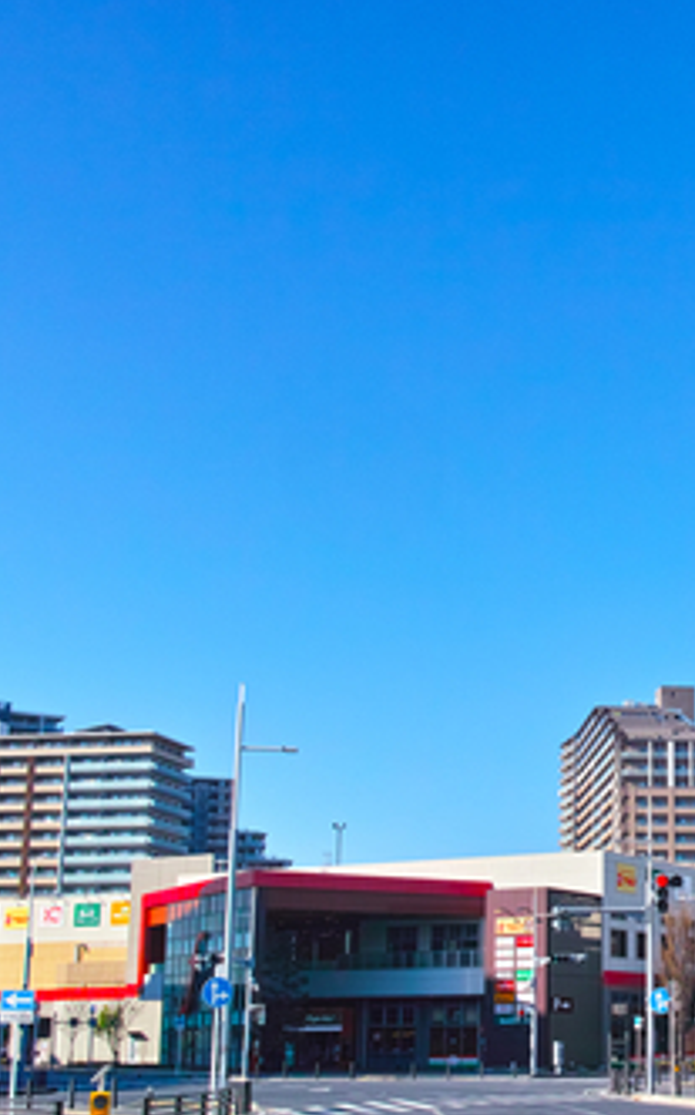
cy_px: 662
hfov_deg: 22.5
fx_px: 1670
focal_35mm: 55
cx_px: 705
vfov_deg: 36.8
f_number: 8
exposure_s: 1/80
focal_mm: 19
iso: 100
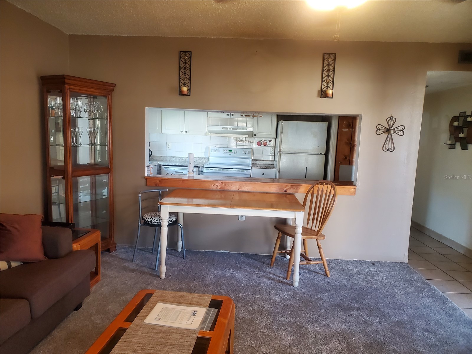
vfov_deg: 53.1
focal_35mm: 26
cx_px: 236
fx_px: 355
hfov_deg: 67.3
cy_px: 177
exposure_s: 1/40
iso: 400
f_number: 2.4
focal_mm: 4.3
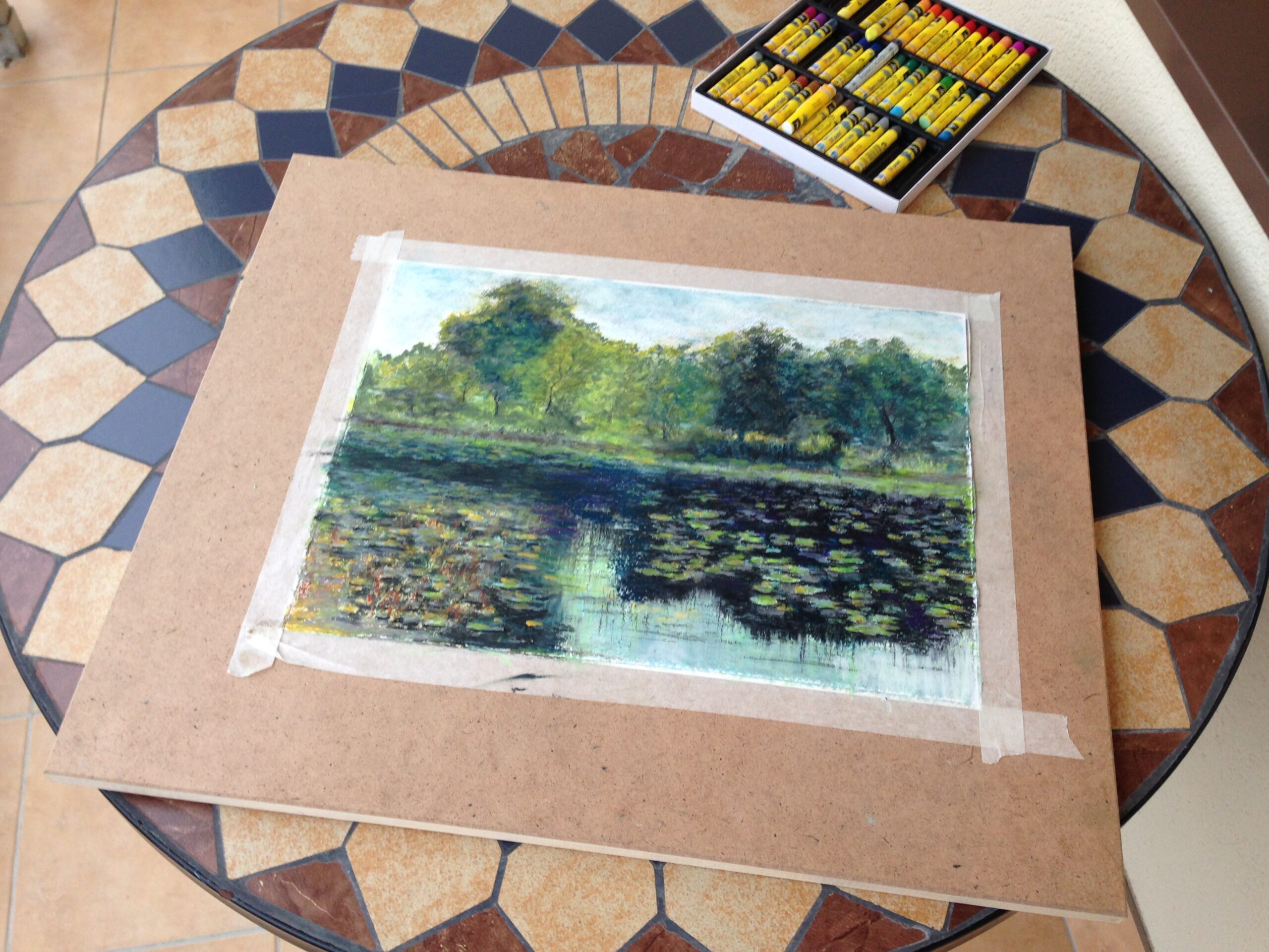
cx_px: 634
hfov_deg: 55.4
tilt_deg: -56.9
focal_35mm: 33
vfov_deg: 42.9
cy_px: 476
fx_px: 1210
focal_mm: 4.12
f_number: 2.4
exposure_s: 1/30
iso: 50
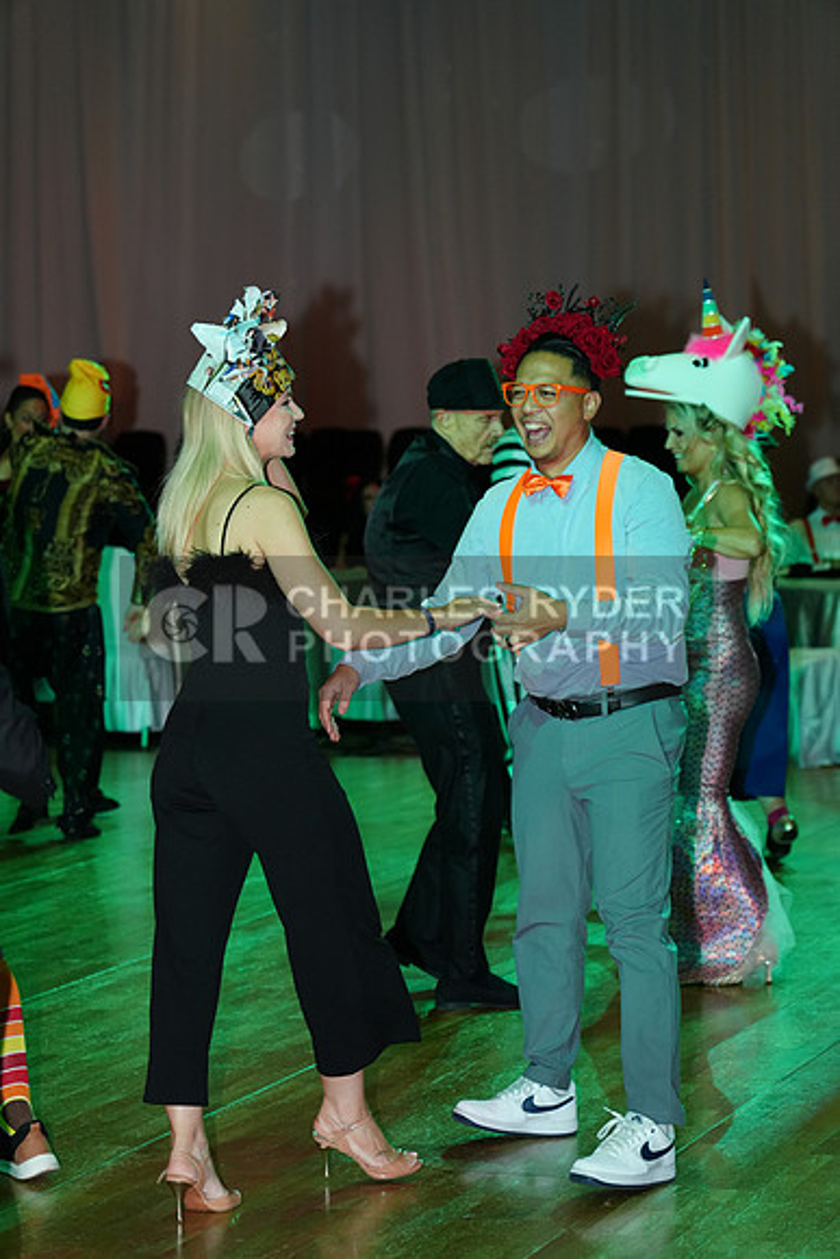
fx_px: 3393
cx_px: 420
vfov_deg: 21.0
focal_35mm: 97
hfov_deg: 14.1
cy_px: 630
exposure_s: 1/250
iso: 1600
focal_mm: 97
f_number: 4
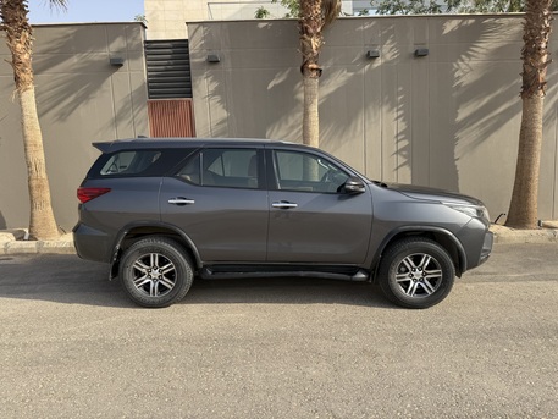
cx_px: 279
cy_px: 210
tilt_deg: -5.8
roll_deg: +4.4
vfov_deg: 56.8
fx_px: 387
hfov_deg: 71.6
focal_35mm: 24
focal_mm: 6.76
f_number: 1.78
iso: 80
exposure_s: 1/2611
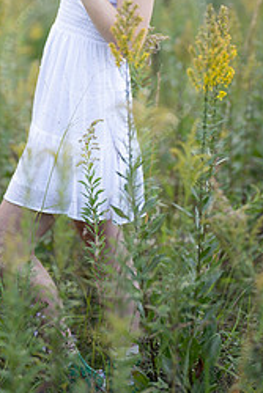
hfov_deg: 9.0
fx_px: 1674
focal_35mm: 153
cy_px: 93
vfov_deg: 13.4
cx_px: 102
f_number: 1.2
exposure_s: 1/800
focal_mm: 85
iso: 160
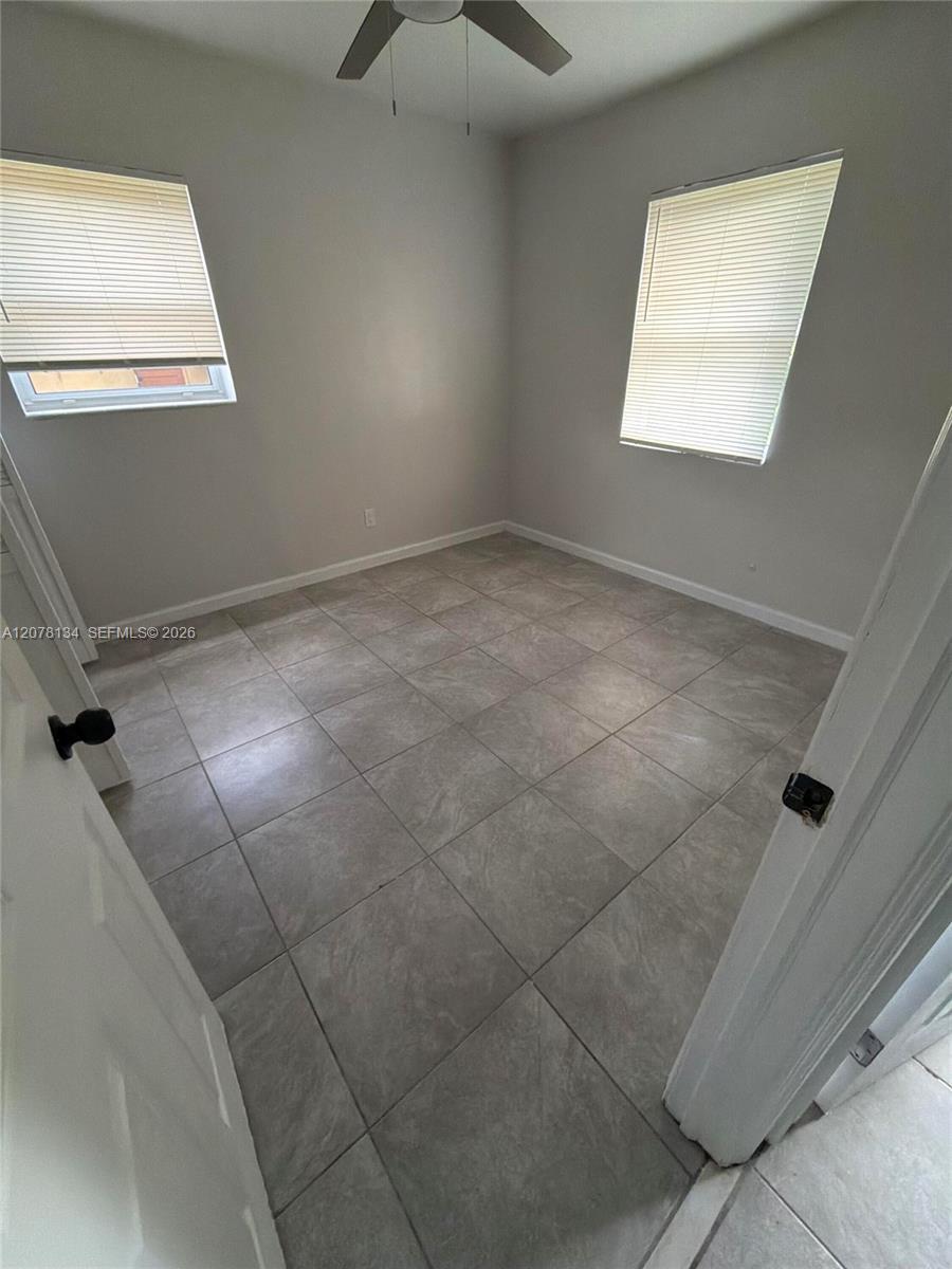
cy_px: 634
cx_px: 476
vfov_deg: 102.1
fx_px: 513
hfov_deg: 85.7
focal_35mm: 14
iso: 400
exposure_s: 1/60
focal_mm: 2.22
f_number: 2.2
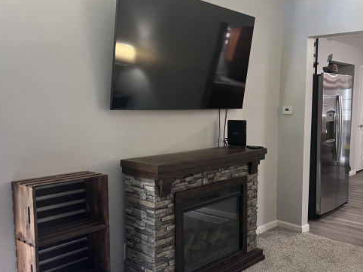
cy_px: 150
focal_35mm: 36
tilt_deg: -8.5
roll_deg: -0.6
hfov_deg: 50.9
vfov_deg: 39.6
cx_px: 223
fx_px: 377
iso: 400
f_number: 1.5
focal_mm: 5.7
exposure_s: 1/60
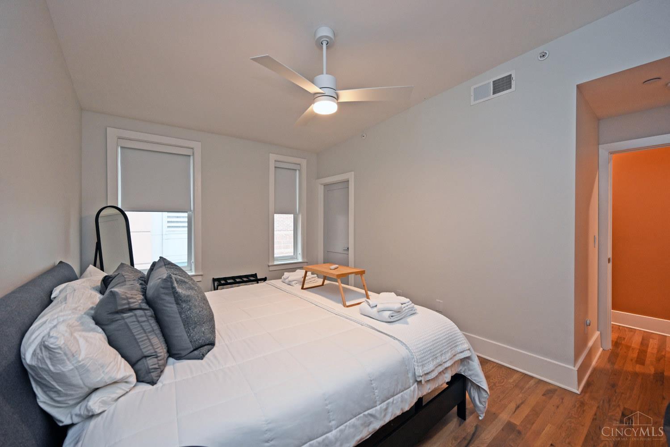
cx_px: 335
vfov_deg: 81.2
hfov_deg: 104.3
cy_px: 224
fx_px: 261
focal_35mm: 14
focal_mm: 14
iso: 640
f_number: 4
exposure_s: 1/60
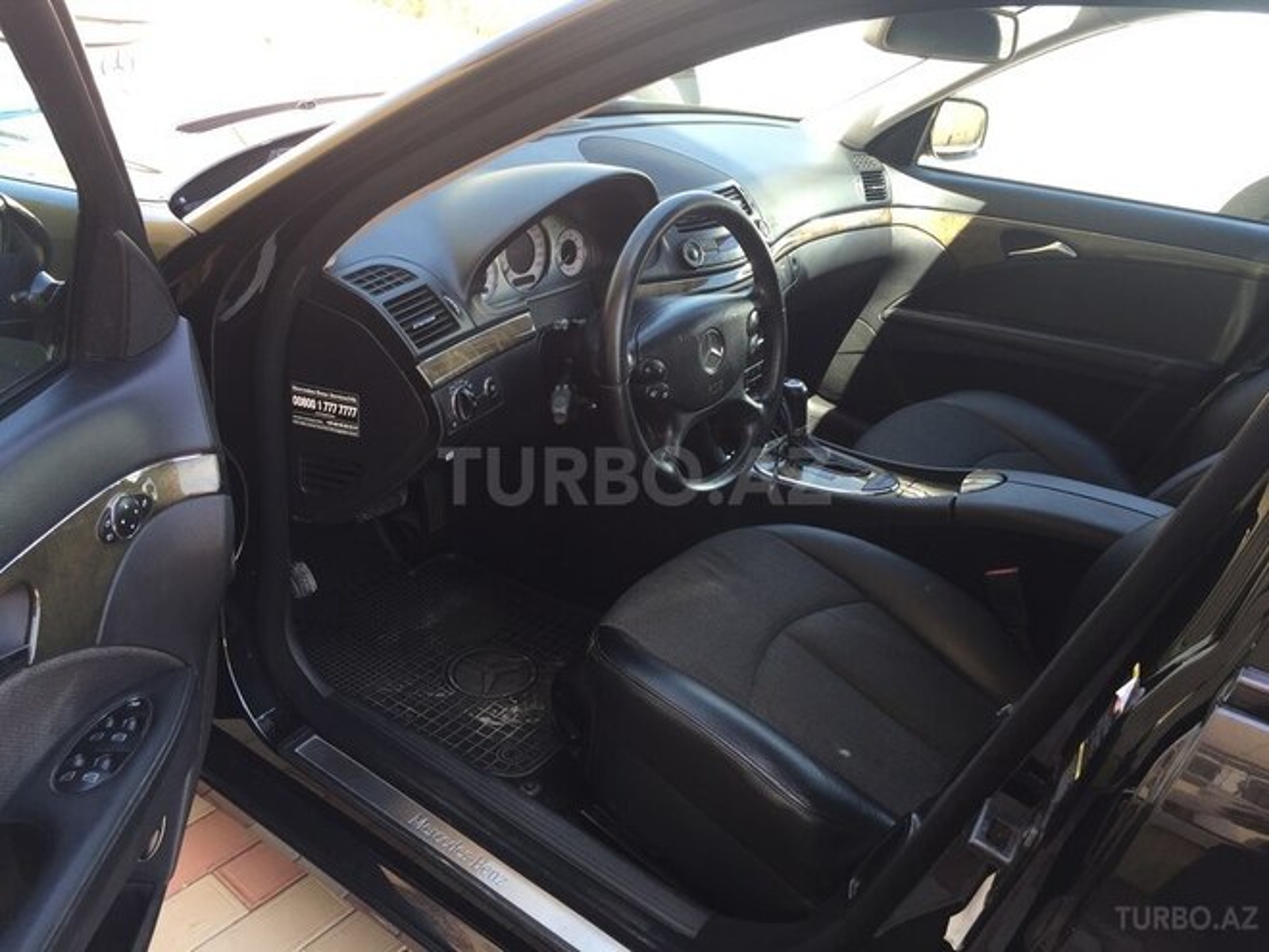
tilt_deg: -26.6
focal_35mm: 29
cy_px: 476
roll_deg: -9.3
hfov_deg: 61.7
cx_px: 634
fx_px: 1063
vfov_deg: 48.2
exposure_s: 1/104
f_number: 2.2
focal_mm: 4.15
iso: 32
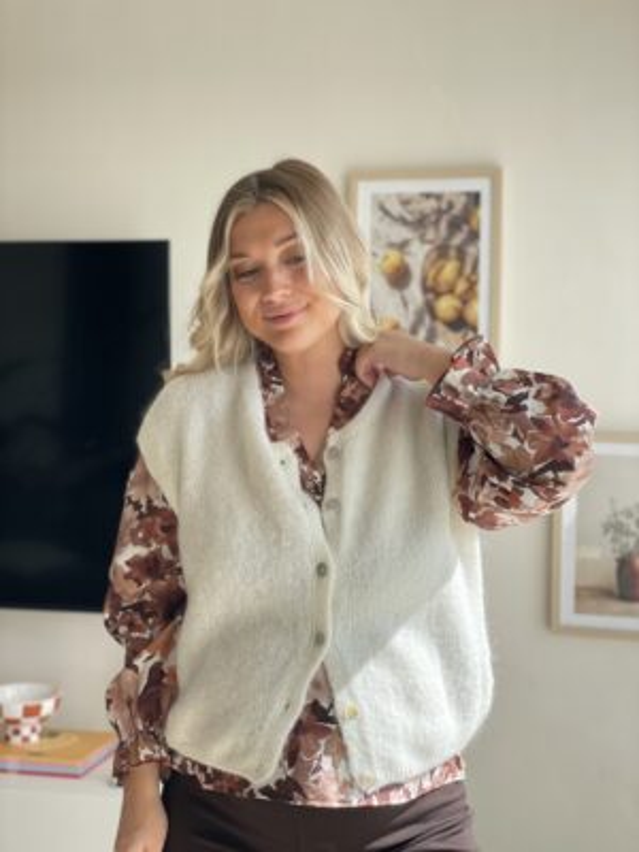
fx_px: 1280
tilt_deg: -1.9
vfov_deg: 36.8
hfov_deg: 28.0
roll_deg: +0.0
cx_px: 320
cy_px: 426
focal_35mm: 52
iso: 32
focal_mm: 6
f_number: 2
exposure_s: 1/353
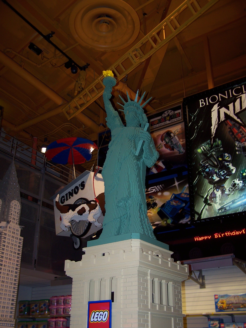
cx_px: 123
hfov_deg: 37.7
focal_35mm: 38
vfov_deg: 49.0
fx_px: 360
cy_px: 164
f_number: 2.8
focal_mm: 6.3
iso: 80
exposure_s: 1/60
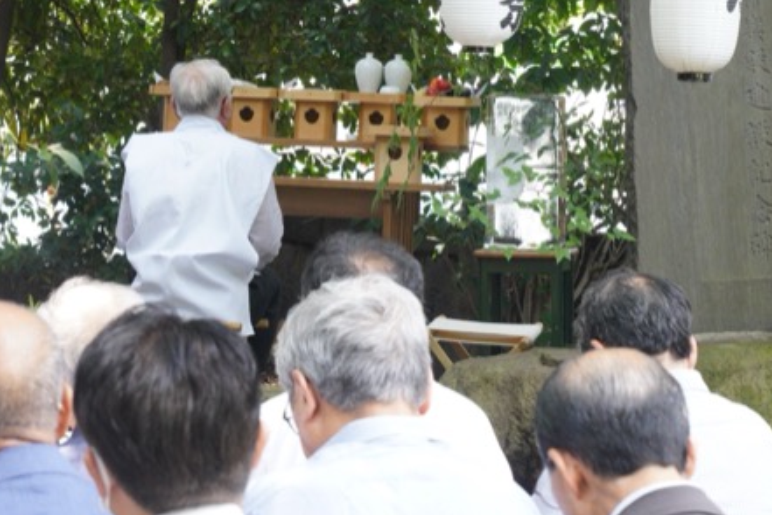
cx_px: 299
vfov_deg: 9.5
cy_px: 175
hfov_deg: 14.1
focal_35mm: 145
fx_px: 3109
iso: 2000
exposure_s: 1/50
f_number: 9
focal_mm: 67
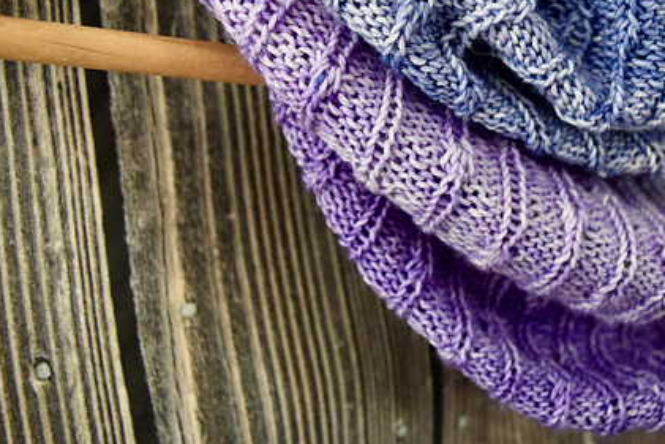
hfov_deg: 46.9
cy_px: 116
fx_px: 758
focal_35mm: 41
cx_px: 425
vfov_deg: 32.1
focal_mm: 18
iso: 2800
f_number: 4
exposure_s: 1/125
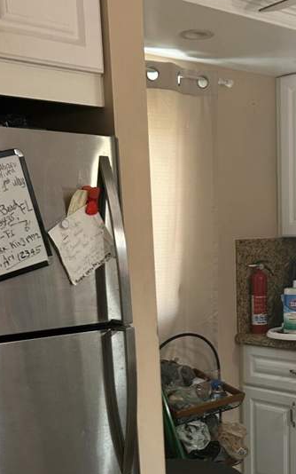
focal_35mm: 55
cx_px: 204
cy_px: 388
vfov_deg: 35.5
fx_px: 710
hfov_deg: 23.4
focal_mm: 5.7
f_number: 1.5
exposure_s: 1/60
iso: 250
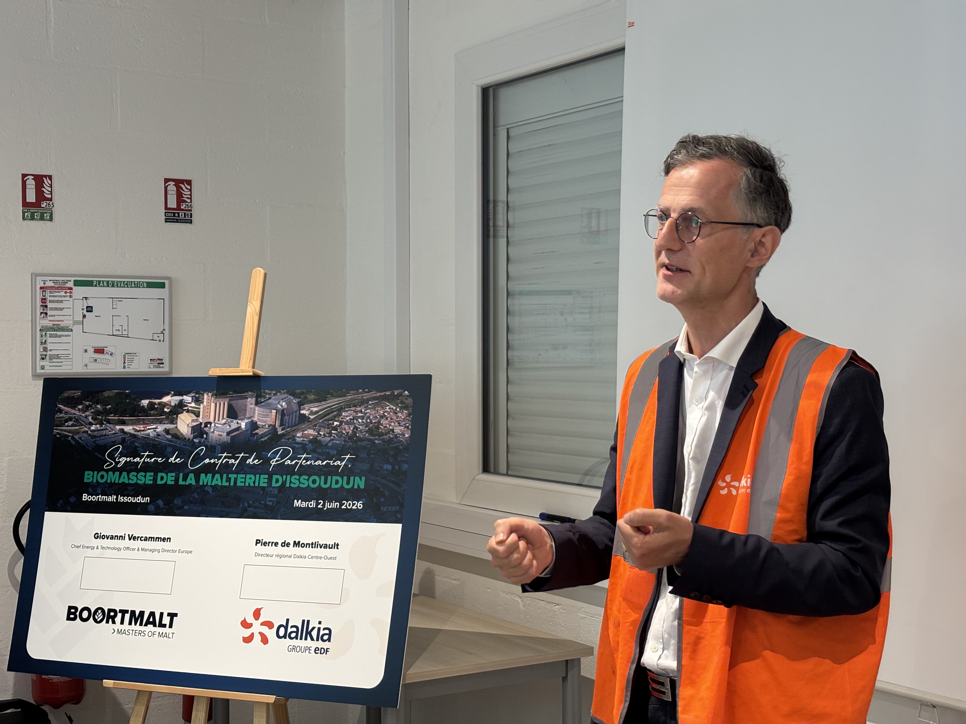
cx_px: 483
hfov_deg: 36.8
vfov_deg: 28.0
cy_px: 362
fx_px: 1451
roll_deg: -0.5
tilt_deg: -1.0
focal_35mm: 52
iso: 160
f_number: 1.6
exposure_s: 1/50
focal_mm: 5.96
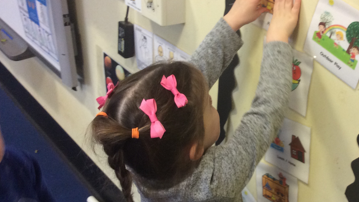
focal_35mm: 52
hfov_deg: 39.4
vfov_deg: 23.0
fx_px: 495
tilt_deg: -29.4
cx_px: 239
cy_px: 114
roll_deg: -1.6
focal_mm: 3.3
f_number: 2.4
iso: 125
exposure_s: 1/25
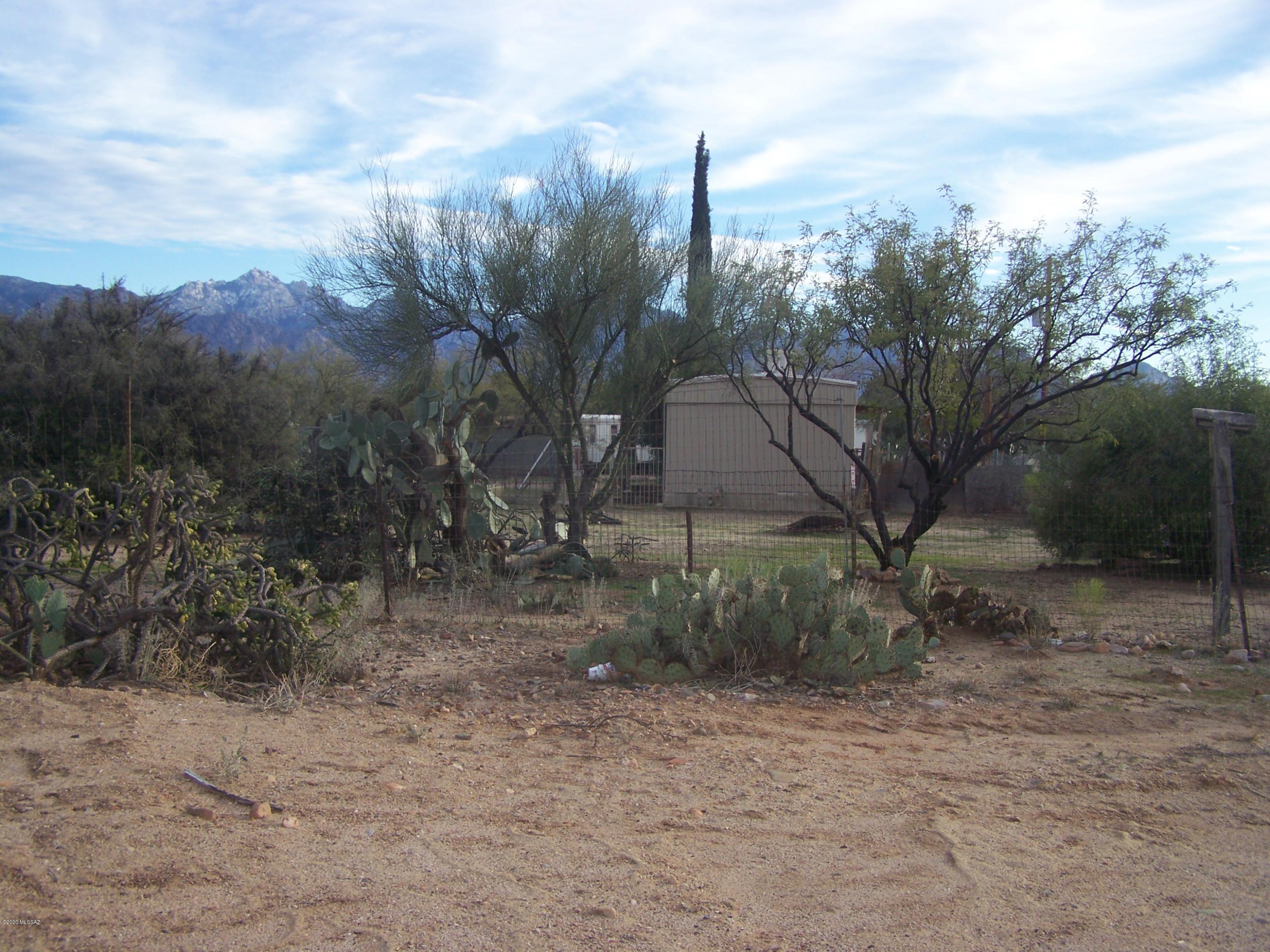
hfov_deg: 49.0
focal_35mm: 38
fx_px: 1394
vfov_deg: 37.7
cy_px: 476
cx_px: 635
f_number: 2.8
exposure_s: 1/400
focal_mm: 6.3
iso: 64
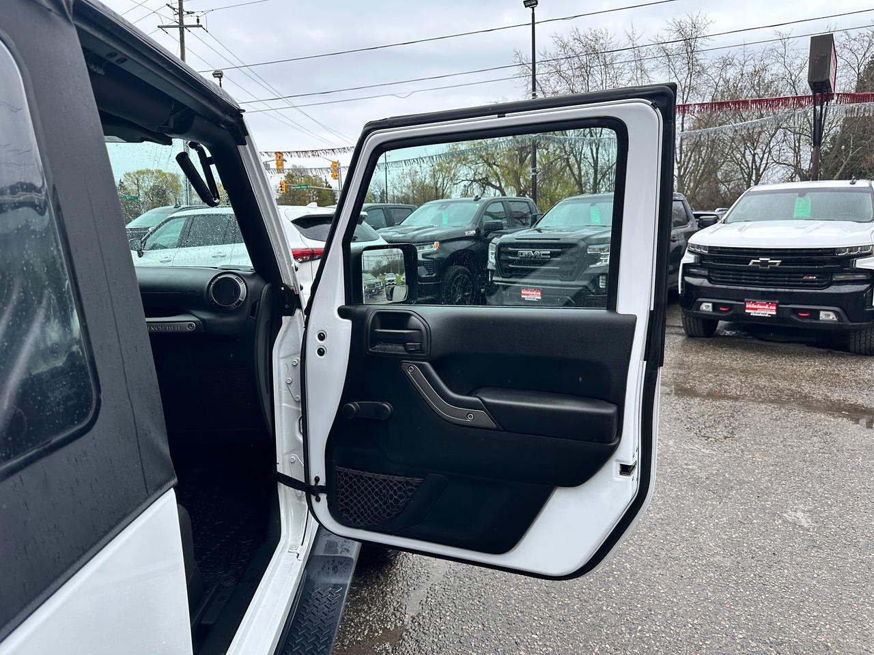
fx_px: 606
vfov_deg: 56.8
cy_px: 328
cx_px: 437
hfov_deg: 71.6
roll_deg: +0.7
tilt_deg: -10.2
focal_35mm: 24
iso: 80
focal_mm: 6.86
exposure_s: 1/910
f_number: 1.78
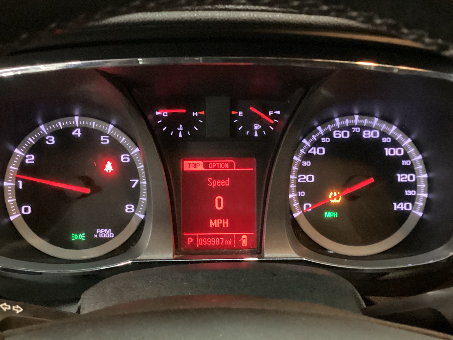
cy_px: 174
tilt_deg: -26.5
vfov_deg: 36.8
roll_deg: -1.2
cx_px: 231
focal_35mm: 39
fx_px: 510
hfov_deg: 47.9
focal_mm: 3.3
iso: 640
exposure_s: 1/15
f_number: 2.4
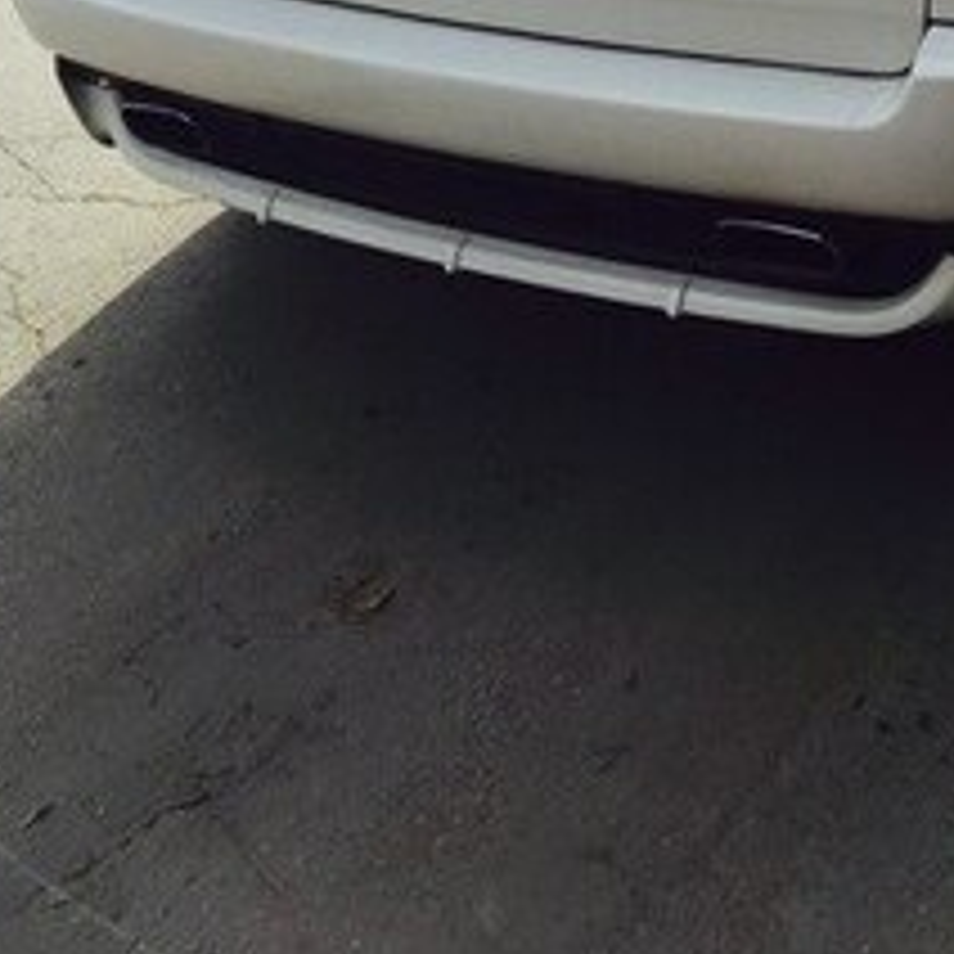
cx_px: 770
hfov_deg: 28.0
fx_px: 1871
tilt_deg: -14.5
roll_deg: -0.8
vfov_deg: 26.2
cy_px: -112
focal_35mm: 60
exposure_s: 1/1068
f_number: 2.2
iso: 32
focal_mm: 4.15
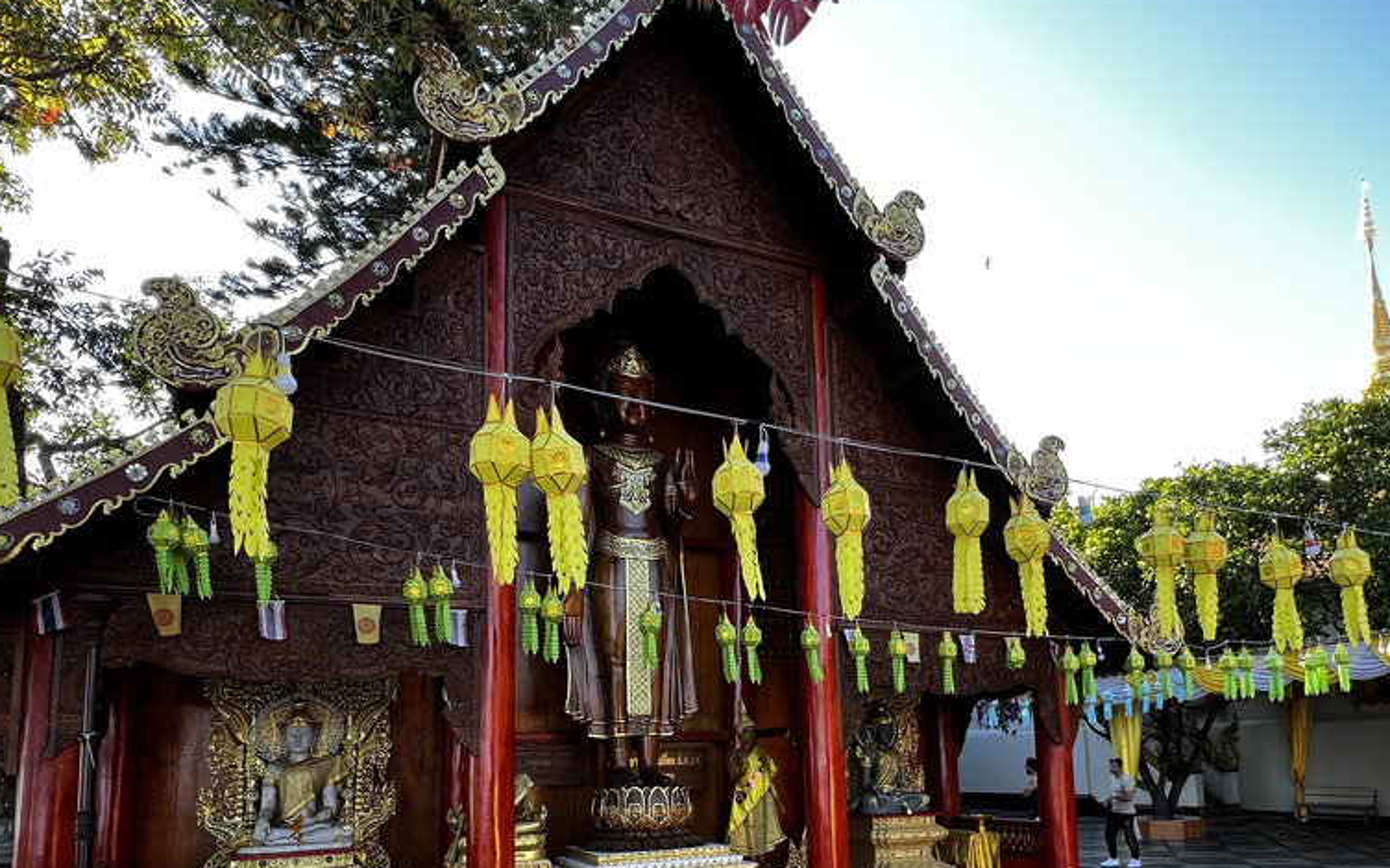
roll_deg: +1.8
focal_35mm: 22
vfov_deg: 52.1
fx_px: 833
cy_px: 672
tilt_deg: +6.6
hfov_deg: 79.5
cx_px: 758
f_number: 1.8
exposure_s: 1/115
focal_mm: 1.57
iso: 32
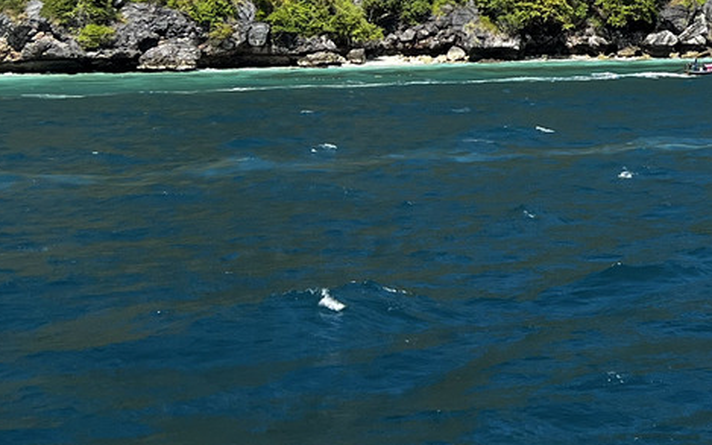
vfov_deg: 13.4
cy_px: -128
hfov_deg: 21.1
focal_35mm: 94
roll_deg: +0.6
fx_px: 1824
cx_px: 756
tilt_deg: +3.5
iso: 50
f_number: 1.5
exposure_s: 1/2915
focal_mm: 5.7
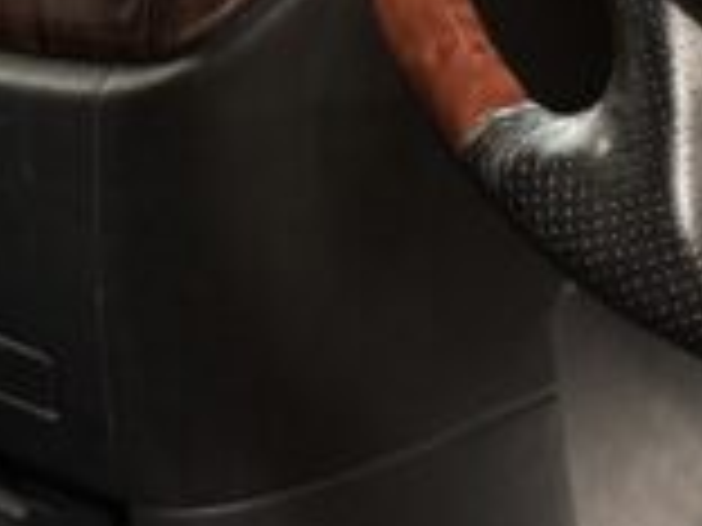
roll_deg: -1.0
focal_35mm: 123
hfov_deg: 15.9
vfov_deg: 11.4
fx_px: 2494
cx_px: 540
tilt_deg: -18.6
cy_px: -324
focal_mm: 6.76
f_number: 1.78
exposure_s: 1/50
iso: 320
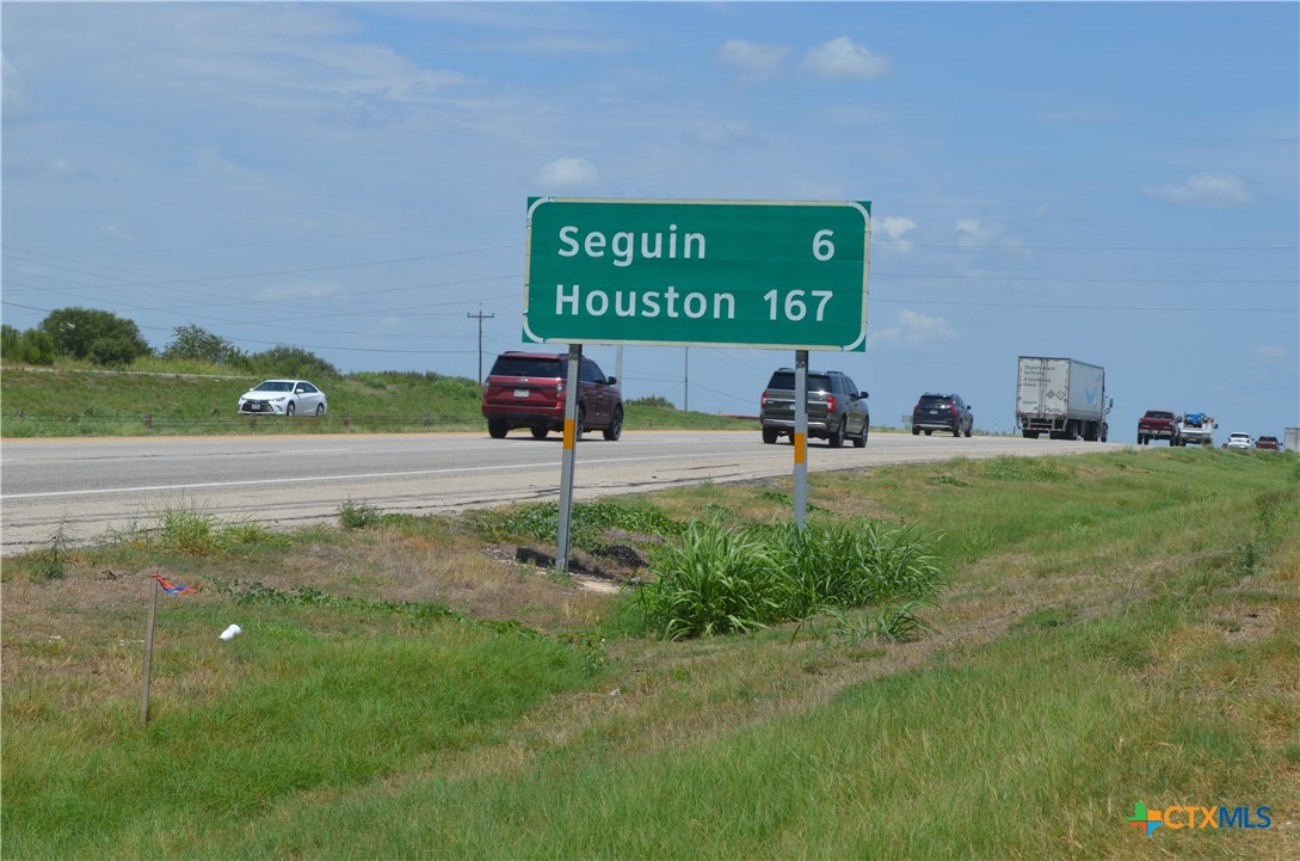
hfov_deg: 24.7
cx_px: 650
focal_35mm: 82
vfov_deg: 16.5
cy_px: 430
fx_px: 2973
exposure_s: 1/320
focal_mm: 55
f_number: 9
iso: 100
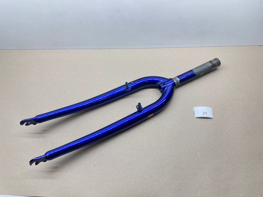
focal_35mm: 26
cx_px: 132
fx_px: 198
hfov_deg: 67.3
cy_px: 98
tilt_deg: -59.8
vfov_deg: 53.1
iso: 80
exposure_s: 1/100
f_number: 1.6
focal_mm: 4.2
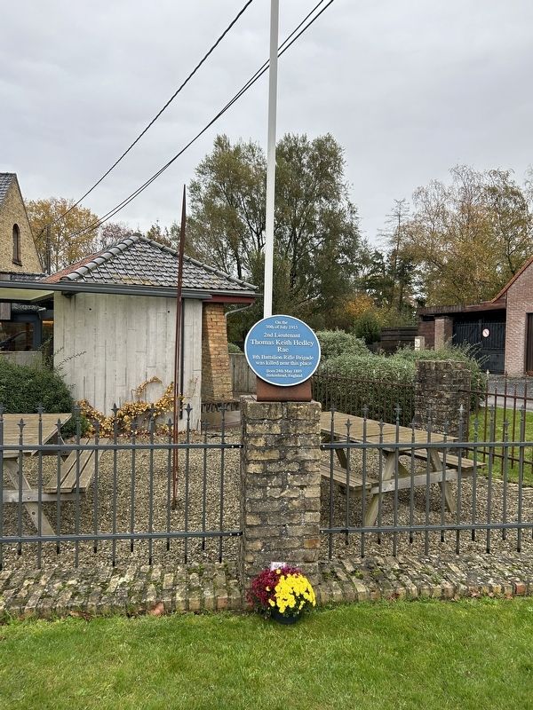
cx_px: 266
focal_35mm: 26
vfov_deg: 67.3
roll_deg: +0.7
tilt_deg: -3.7
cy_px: 355
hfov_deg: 53.1
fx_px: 534
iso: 50
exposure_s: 1/458
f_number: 1.5
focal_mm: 5.7
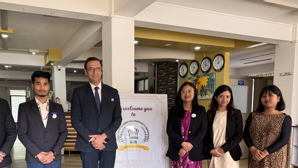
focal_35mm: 34
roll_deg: -0.1
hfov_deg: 57.8
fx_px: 269
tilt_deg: -7.3
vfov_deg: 33.5
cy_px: 138
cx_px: 128
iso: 200
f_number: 1.78
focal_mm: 6.76
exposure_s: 1/100
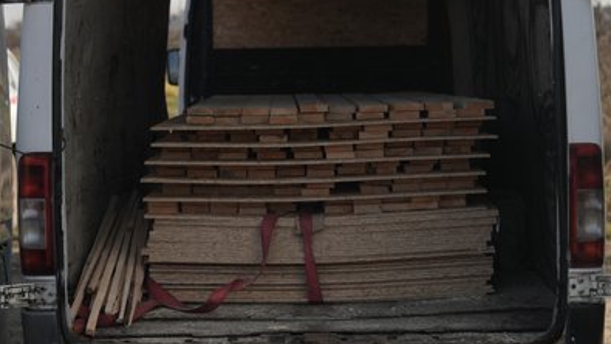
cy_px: 191
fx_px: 1118
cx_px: 305
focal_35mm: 69
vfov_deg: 17.5
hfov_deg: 30.6
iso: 200
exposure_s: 1/640
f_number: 2.8
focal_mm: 65
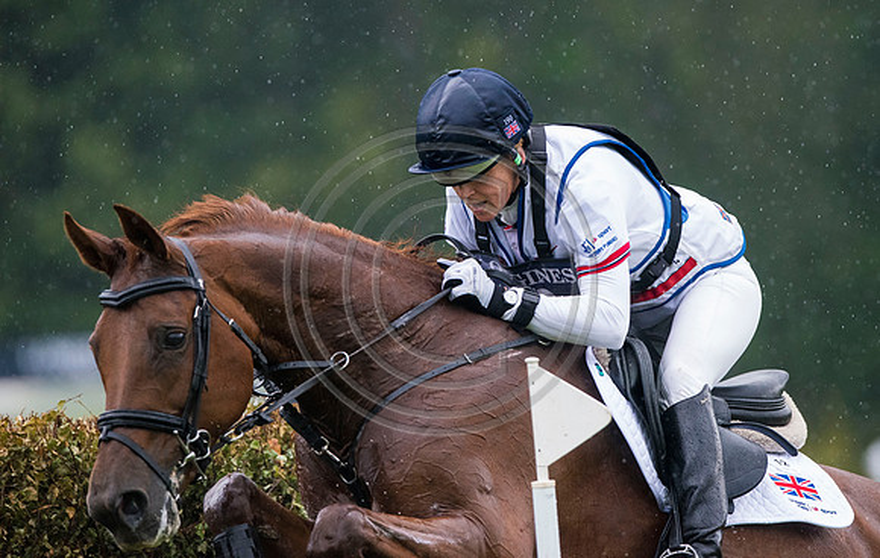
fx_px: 11122
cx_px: 500
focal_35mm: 462
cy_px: 224
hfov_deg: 4.5
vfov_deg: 2.9
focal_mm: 400
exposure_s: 1/1600
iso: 2500
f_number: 5
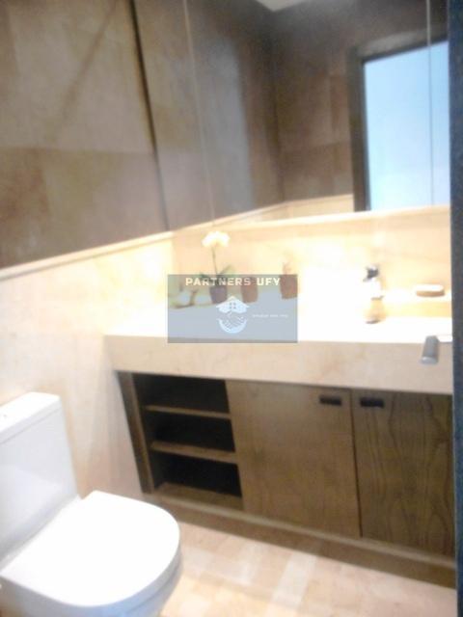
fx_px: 446
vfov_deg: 69.4
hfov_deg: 54.9
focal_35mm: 25
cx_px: 232
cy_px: 308
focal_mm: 4.5
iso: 800
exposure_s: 1/4
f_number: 3.7
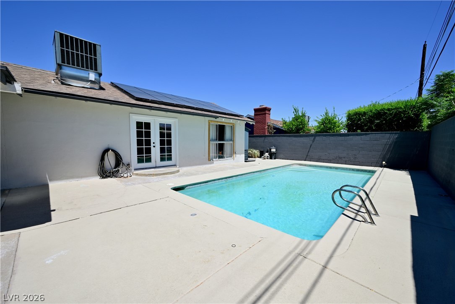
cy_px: 152
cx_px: 228
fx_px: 177
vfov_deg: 81.2
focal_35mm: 14
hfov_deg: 104.2
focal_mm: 14
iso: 100
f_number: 16
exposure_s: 1/60
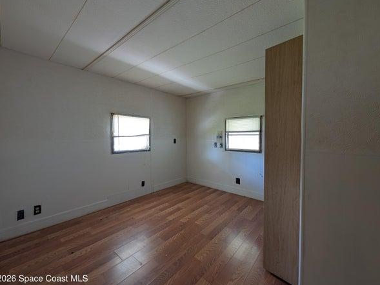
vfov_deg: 90.0
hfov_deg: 106.1
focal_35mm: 13
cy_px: 138
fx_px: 143
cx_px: 195
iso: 61
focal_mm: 2.02
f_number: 1.7
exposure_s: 1/20.4
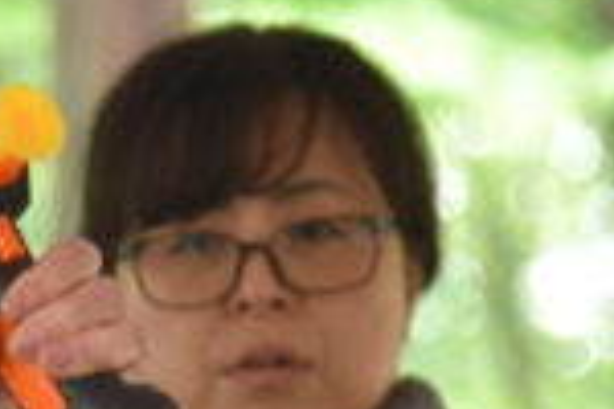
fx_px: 10898
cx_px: -102
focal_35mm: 639
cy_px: 638
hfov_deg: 3.2
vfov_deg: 2.1
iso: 560
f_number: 4
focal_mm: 120
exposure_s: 1/60
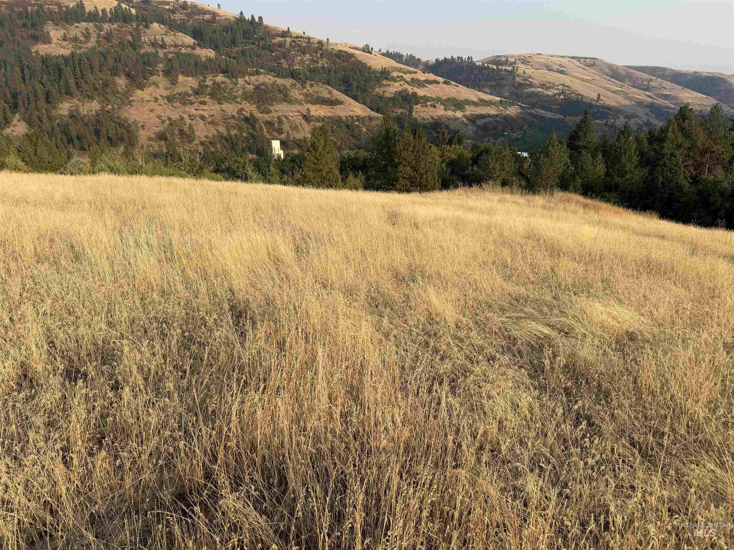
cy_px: 275
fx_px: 509
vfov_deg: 56.8
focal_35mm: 24
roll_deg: +0.7
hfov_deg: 71.6
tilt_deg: -17.5
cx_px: 367
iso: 80
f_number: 1.78
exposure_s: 1/2232
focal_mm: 6.76
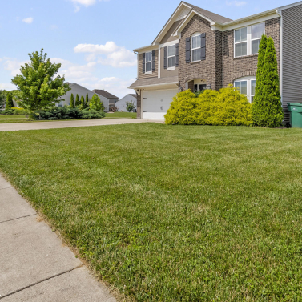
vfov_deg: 58.4
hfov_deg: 58.0
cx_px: 197
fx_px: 267
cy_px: 115
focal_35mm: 27
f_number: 11
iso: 400
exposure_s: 1/640
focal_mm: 16
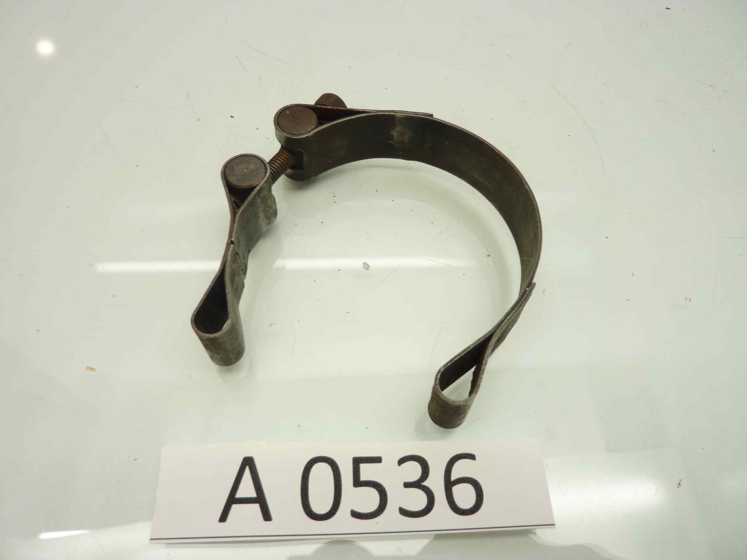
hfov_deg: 69.4
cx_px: 374
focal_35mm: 25
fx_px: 539
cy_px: 280
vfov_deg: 54.9
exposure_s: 1/20
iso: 80
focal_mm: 4.1
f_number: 3.3
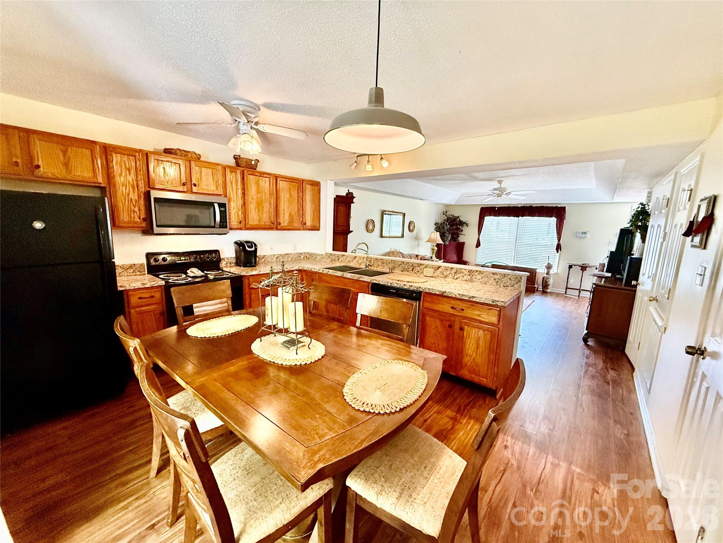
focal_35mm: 14
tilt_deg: -7.7
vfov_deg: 85.7
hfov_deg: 102.1
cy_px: 272
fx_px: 292
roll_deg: -1.8
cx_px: 362
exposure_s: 1/120
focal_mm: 2.22
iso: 640
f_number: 2.2
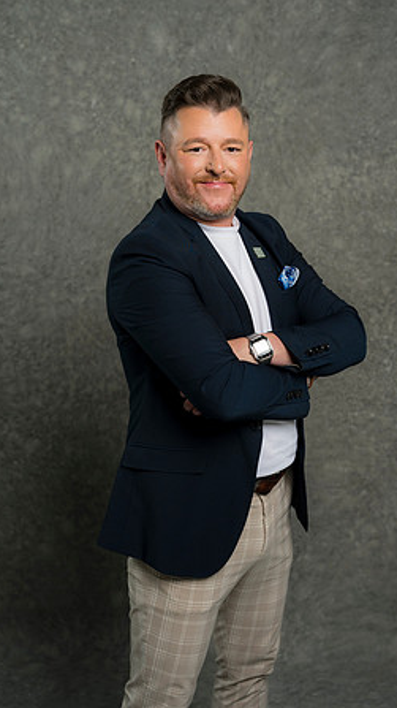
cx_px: 215
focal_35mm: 58
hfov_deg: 20.7
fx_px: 1087
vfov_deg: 36.0
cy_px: 355
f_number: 4
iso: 125
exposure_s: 1/160
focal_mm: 55
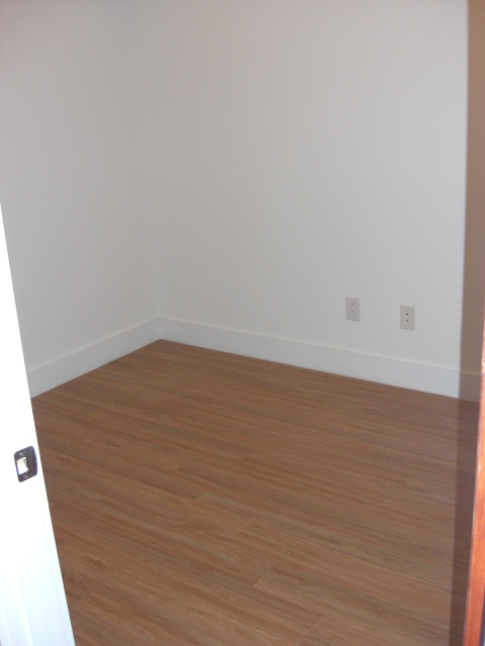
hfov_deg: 37.7
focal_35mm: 38
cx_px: 242
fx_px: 710
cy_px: 323
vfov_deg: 49.0
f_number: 2.8
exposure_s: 1/60
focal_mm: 7.9
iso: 200
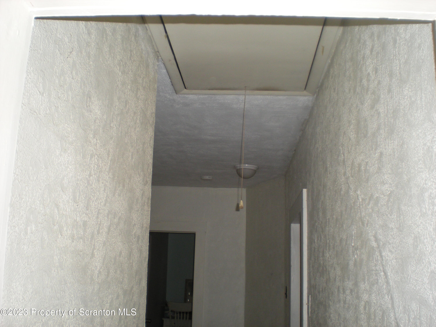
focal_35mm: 38
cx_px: 218
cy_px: 164
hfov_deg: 49.0
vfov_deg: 37.7
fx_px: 479
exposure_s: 1/60
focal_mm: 6.3
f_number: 3.1
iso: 111
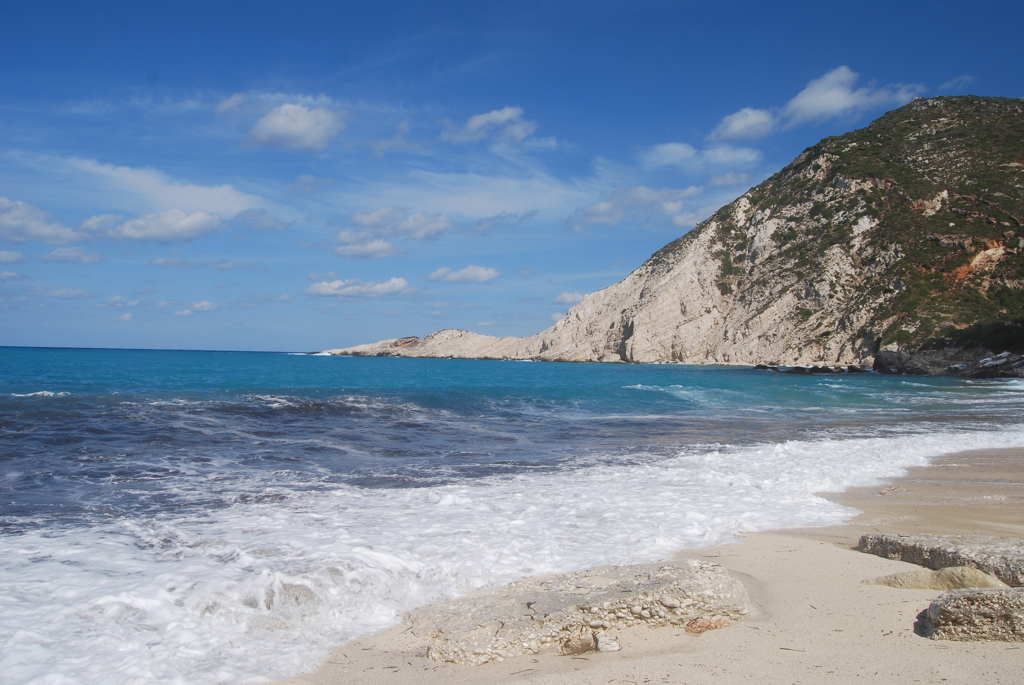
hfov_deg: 67.3
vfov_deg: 48.0
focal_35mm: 27
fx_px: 769
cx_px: 512
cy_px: 342
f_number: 10
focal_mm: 18
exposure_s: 1/250
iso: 110
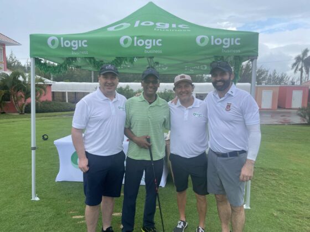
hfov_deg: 67.3
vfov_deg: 53.1
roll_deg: -0.4
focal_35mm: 26
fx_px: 233
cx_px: 155
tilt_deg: -7.1
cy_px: 116
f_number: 1.6
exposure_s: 1/485
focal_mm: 4.2
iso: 32
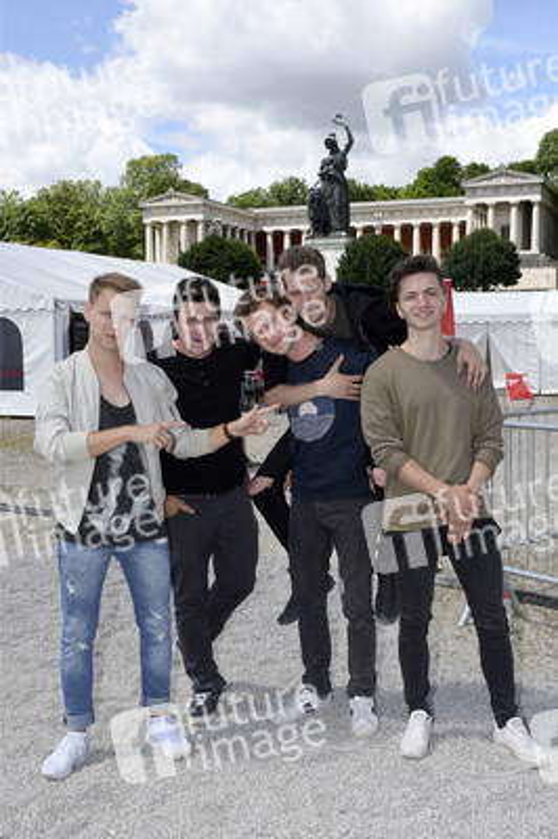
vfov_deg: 49.6
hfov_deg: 34.2
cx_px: 279
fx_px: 908
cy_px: 420
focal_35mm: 39
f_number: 11
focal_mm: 26
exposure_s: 1/160
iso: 100
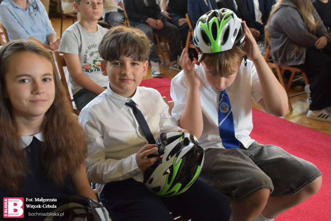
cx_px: 166
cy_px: 110
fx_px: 414
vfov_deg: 29.9
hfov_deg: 43.6
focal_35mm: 45
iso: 1600
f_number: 4
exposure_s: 1/60
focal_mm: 30
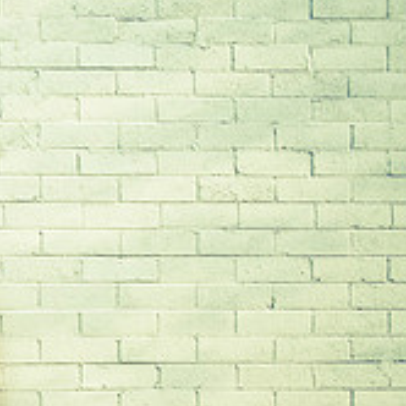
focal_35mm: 95
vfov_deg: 17.9
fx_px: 1261
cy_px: 394
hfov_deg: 16.2
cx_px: -254
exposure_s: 1/400
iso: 200
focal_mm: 32
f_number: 2.8
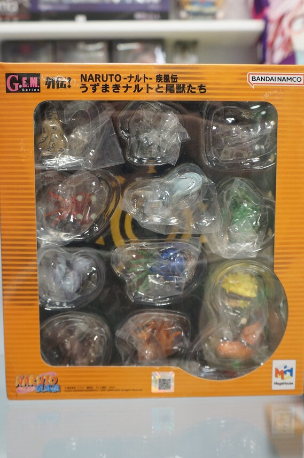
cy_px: 215
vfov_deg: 46.4
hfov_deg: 31.8
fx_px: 533
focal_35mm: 42
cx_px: 152
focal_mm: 24
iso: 1600
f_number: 4
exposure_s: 1/60
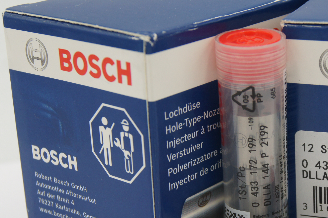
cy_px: 155
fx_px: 873
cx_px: 270
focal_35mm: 96
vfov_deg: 14.2
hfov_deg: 21.0
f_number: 5.6
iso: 200
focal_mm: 35
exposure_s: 1/125
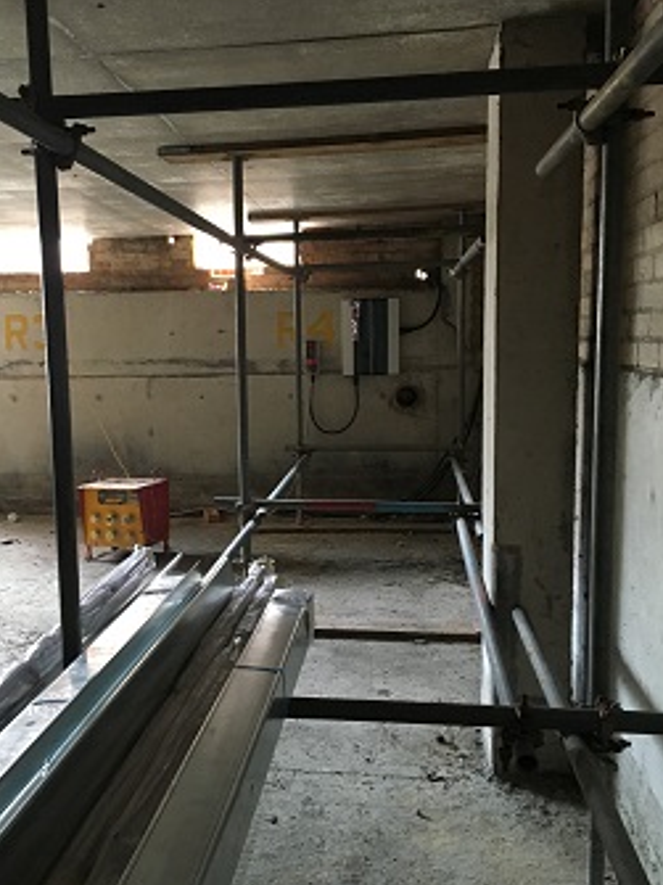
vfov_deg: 52.6
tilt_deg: -8.7
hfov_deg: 40.5
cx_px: 268
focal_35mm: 35
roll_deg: +1.9
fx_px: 894
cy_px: 460
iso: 200
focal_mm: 4.15
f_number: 2.2
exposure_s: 1/25
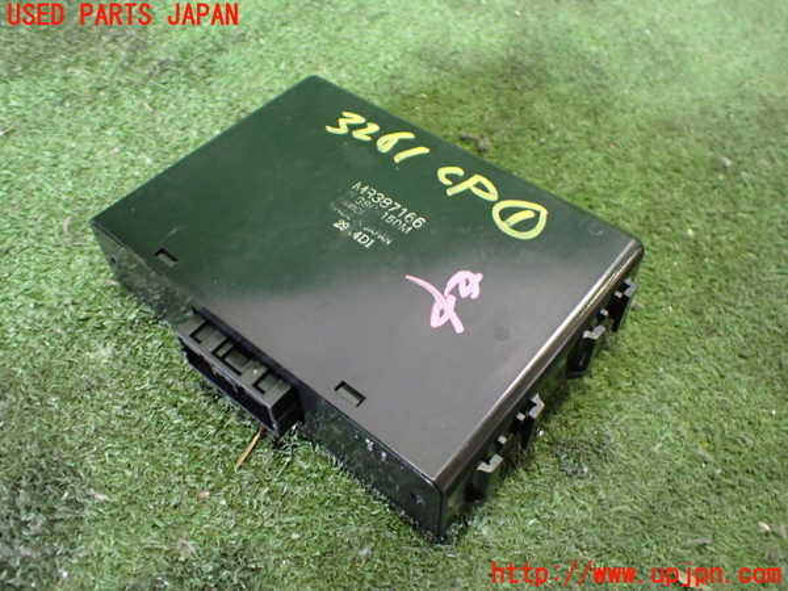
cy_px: 296
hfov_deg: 60.0
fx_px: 683
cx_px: 394
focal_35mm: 30
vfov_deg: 46.8
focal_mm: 5.4
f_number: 2.3
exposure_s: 1/30
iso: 800
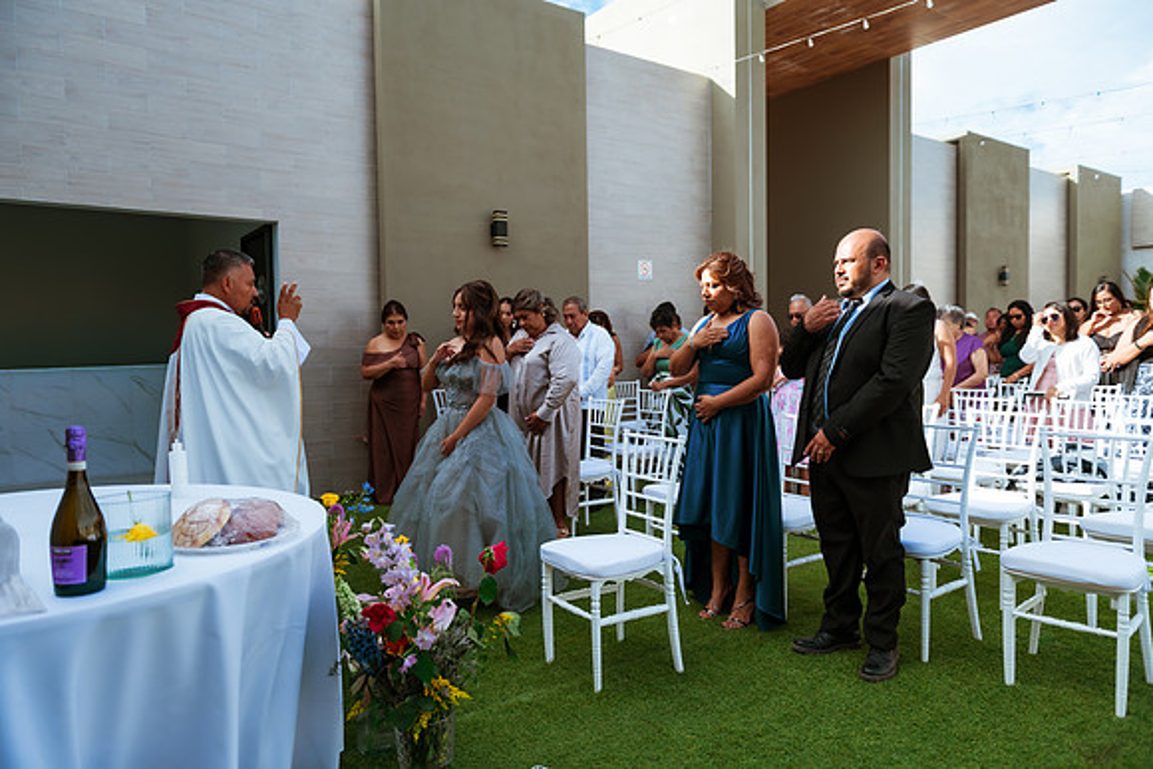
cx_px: 576
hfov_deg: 73.7
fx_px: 769
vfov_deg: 53.2
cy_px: 384
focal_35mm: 24
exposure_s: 1/800
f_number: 2.8
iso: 100
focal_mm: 24
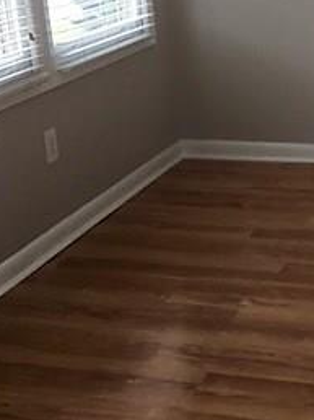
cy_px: 200
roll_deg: -0.9
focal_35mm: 72
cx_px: 304
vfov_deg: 27.1
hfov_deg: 19.9
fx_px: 872
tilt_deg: -22.2
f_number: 2.2
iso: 50
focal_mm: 4.15
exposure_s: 1/120
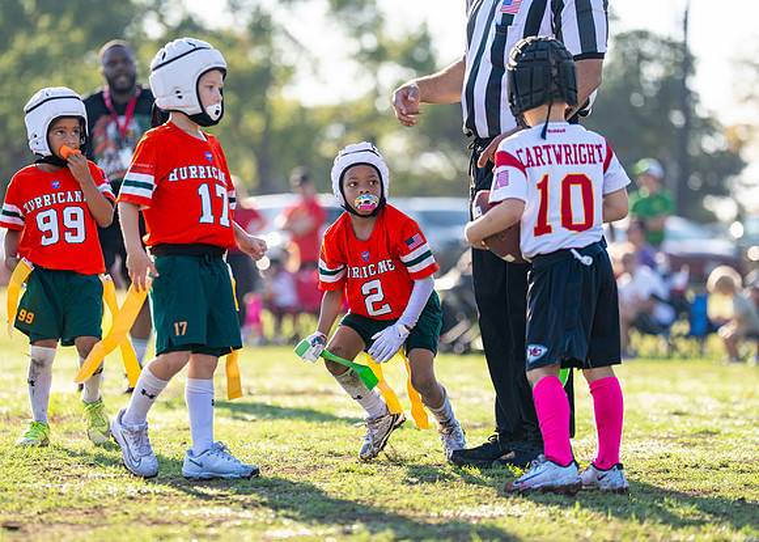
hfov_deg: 10.6
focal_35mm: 190
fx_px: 4085
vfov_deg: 7.6
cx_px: 359
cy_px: 293
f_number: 2.8
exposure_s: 1/2000
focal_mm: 149
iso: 250
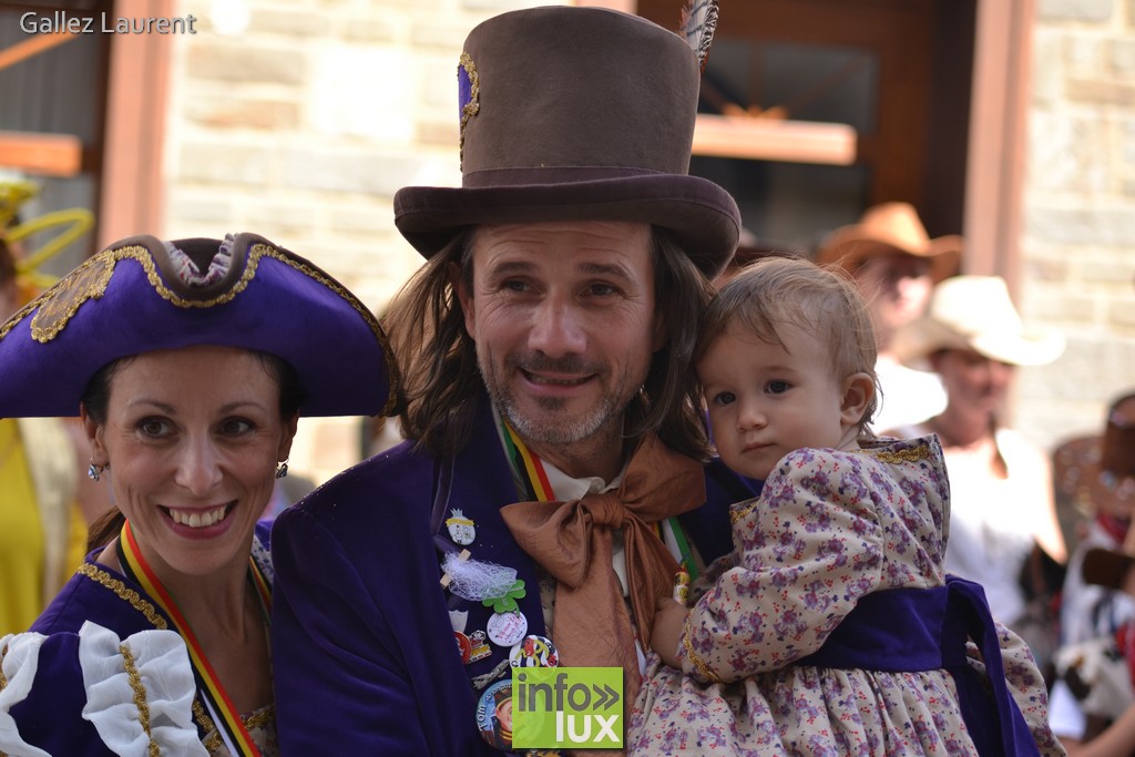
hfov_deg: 21.9
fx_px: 2932
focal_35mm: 93
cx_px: 568
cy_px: 378
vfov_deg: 14.7
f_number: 2.8
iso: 100
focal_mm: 62
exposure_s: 1/400
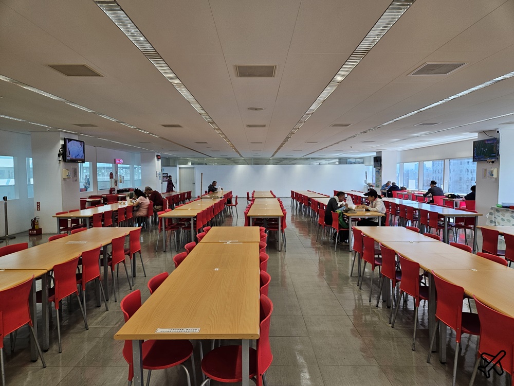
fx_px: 342
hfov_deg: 73.9
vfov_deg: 58.9
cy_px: 193
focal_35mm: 23
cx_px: 257
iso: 100
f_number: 1.8
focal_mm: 5.4
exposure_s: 1/120
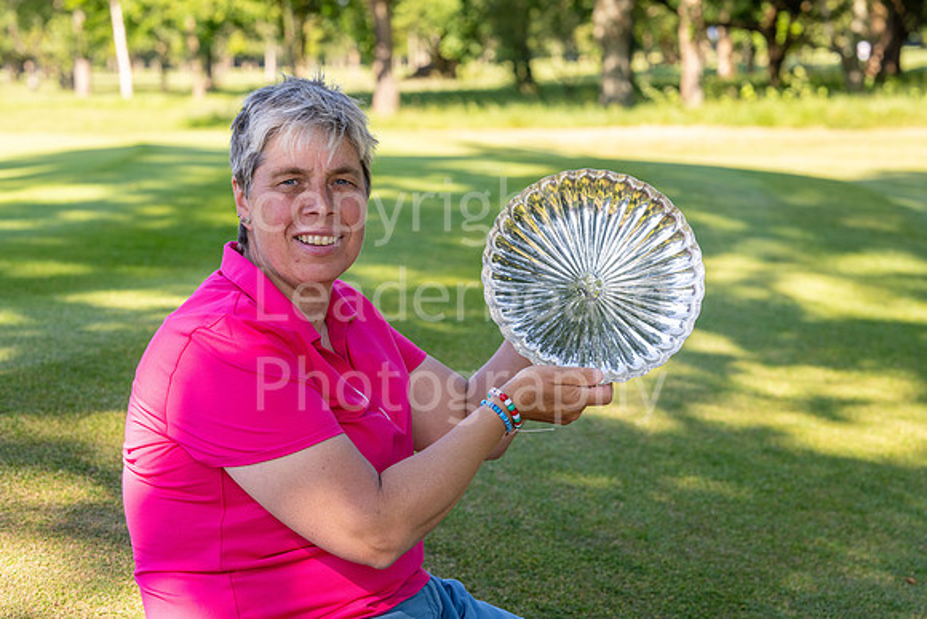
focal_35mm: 85
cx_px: 464
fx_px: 2189
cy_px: 310
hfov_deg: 23.9
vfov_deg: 16.1
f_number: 6.3
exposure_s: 1/200
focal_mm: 85
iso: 200
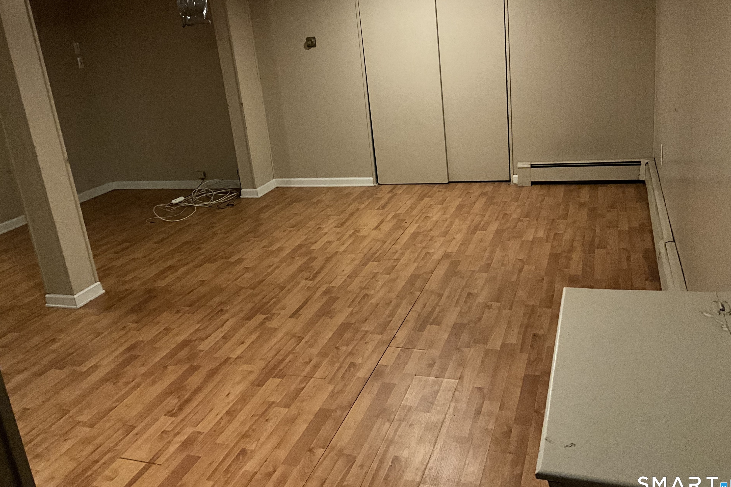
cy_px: 206
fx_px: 650
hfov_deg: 58.7
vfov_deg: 41.0
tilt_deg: -15.8
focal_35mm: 32
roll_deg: +6.3
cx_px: 365
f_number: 1.8
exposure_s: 1/24
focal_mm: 3
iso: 500
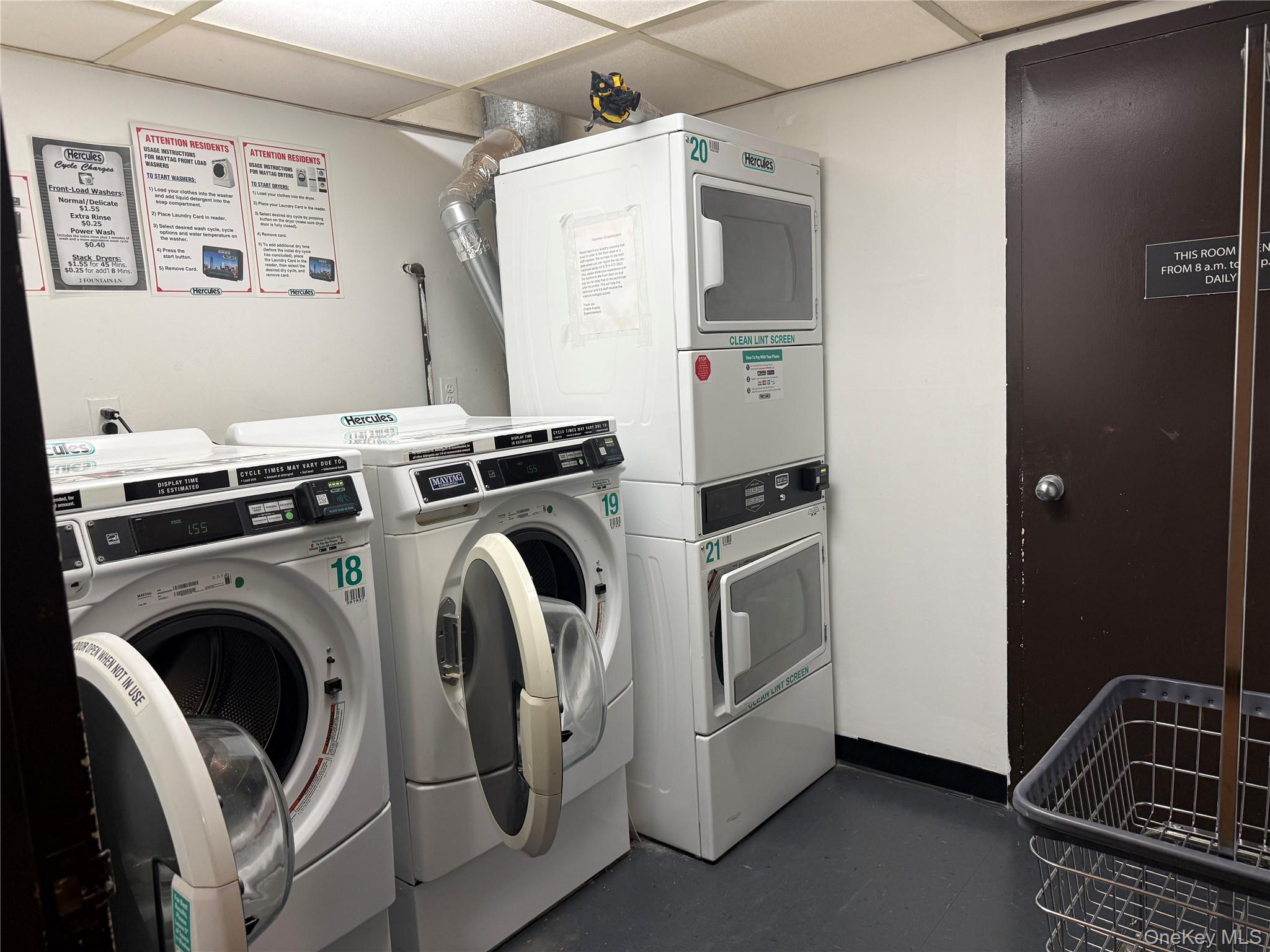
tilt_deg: -6.9
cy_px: 476
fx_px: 881
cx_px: 635
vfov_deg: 56.8
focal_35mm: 24
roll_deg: +2.8
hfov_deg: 71.6
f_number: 1.78
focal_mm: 6.76
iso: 125
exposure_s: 1/60
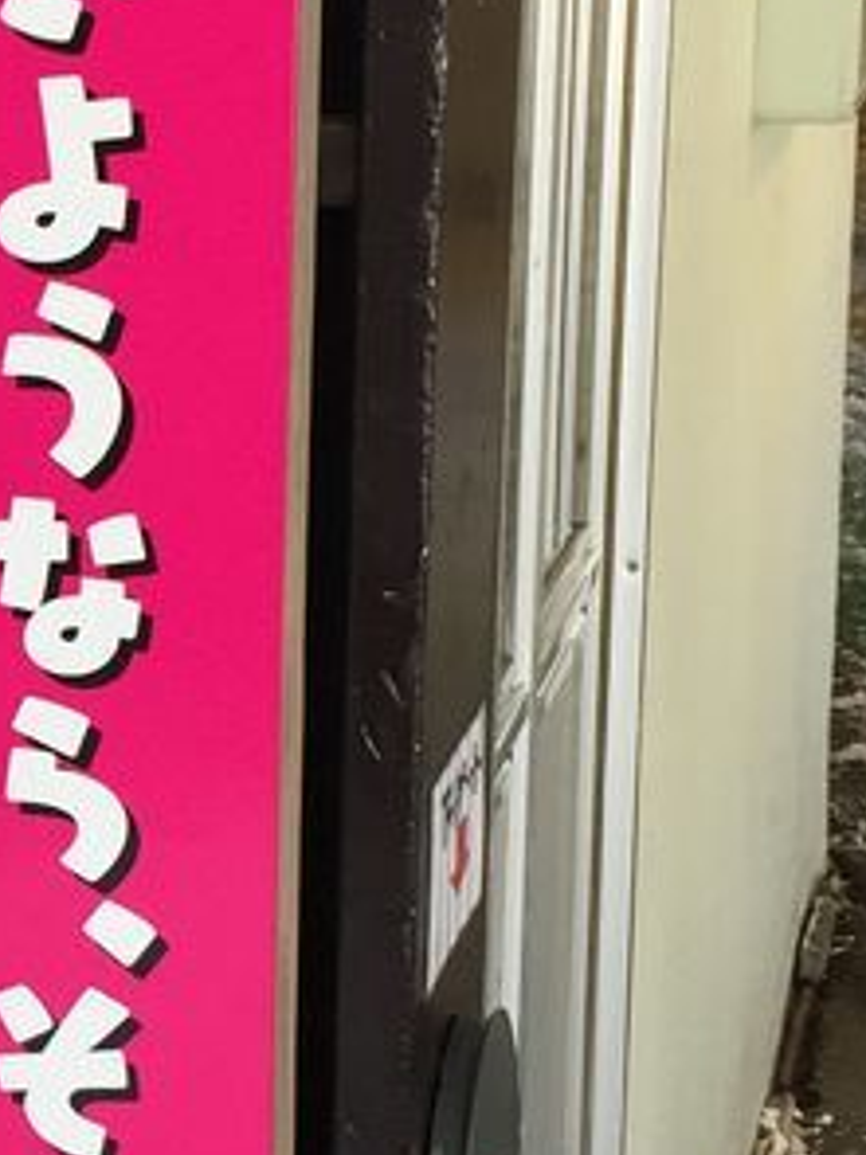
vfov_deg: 16.6
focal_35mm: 118
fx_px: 3939
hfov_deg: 12.1
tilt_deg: -14.0
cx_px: -298
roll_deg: +0.1
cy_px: 795
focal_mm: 4.15
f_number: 2.2
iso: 50
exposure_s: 1/120
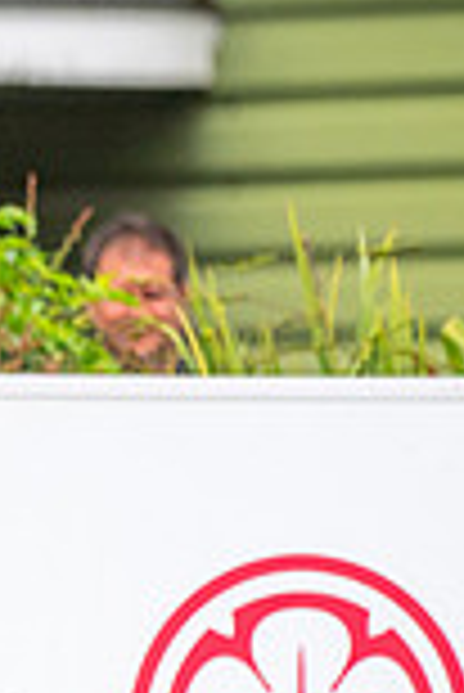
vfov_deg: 1.6
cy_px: 451
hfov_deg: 1.1
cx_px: -883
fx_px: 24458
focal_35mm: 1268
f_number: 4
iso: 320
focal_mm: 300
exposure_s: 1/3200
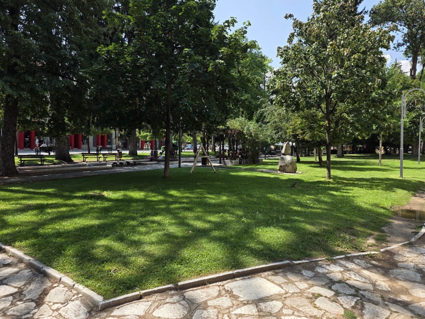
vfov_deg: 58.9
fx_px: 282
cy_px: 160
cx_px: 212
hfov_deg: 73.9
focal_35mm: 23
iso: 80
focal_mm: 6.25
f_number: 1.7
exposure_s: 1/2579
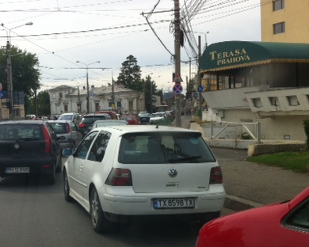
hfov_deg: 33.1
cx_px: 92
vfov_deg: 26.9
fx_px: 512
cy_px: 175
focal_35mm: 56
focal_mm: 3.85
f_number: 2.8
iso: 80
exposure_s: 1/838
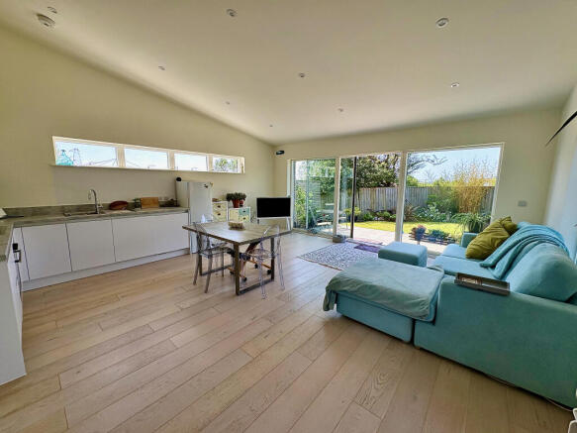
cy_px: 216
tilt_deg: -6.9
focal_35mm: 14
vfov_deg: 85.7
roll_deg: +0.0
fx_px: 233
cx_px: 288
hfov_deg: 102.1
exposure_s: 1/335
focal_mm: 2.22
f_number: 2.2
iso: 64
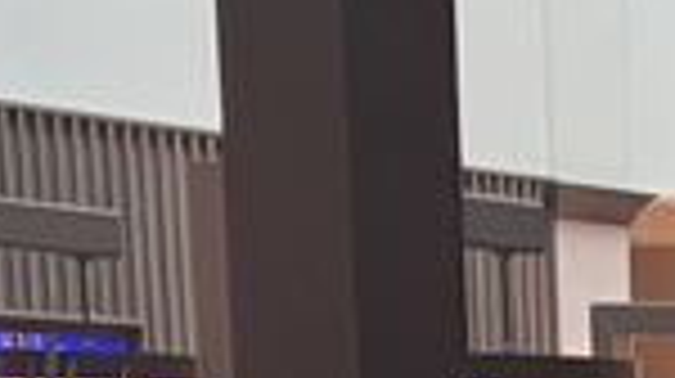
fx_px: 3200
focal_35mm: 179
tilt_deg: -17.0
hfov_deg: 11.1
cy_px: 1413
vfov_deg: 5.9
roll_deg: -3.0
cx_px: 1264
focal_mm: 6.76
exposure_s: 1/60
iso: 500
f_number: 1.78
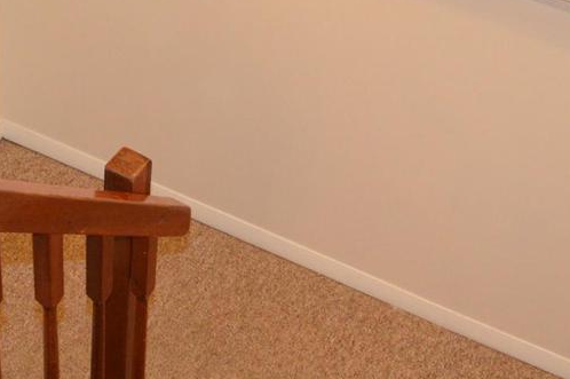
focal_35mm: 78
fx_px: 1234
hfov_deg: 25.5
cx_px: 106
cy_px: 222
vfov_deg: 17.4
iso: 1600
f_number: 3.5
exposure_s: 1/60
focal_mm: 18
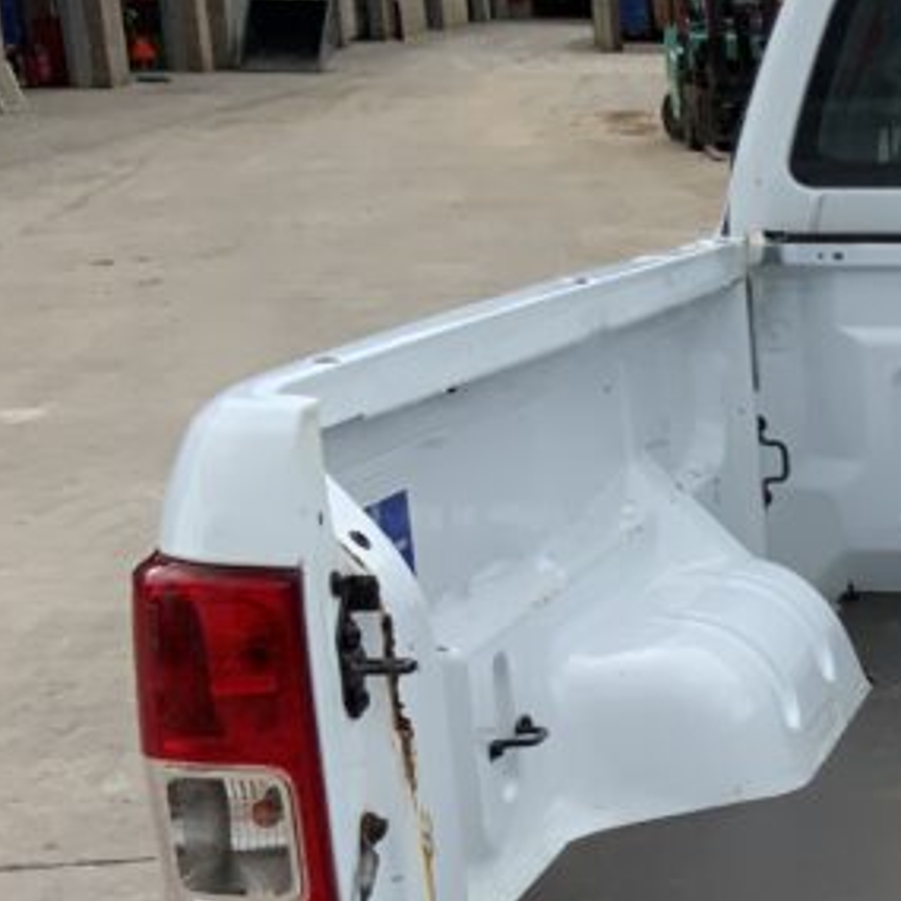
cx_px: 1378
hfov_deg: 17.0
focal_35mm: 92
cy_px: 955
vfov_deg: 18.3
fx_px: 2709
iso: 16
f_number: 1.8
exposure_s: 1/1098
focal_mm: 3
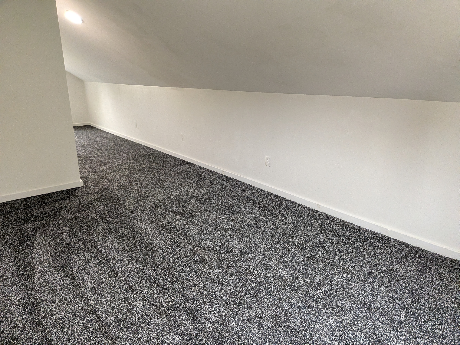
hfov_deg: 71.6
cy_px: 172
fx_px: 319
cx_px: 230
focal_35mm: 24
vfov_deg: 56.8
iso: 839
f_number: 1.7
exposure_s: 1/216
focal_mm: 4.53
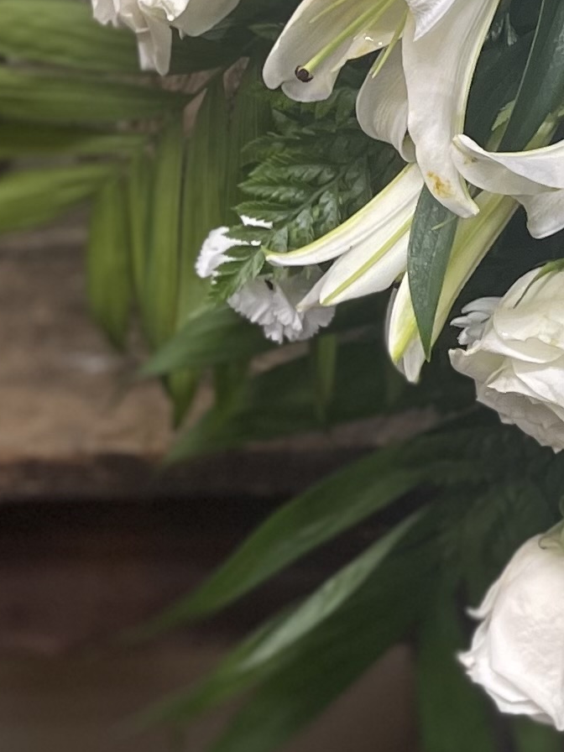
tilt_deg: -8.3
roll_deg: -0.3
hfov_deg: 11.7
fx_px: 2542
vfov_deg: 15.6
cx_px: 1001
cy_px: -347
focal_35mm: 117
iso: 80
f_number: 1.6
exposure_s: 1/120
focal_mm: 5.1
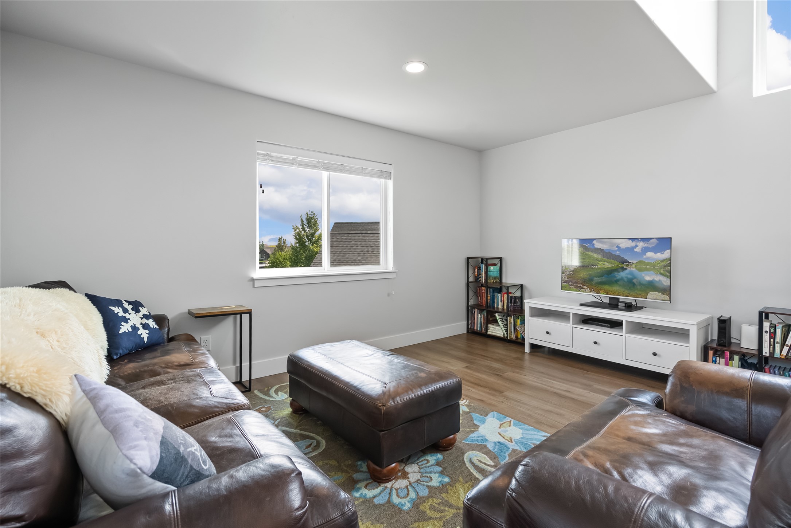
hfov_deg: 96.7
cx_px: 396
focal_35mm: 16
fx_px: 352
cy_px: 264
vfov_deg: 73.8
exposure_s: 1/100
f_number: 5.6
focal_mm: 16
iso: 1600
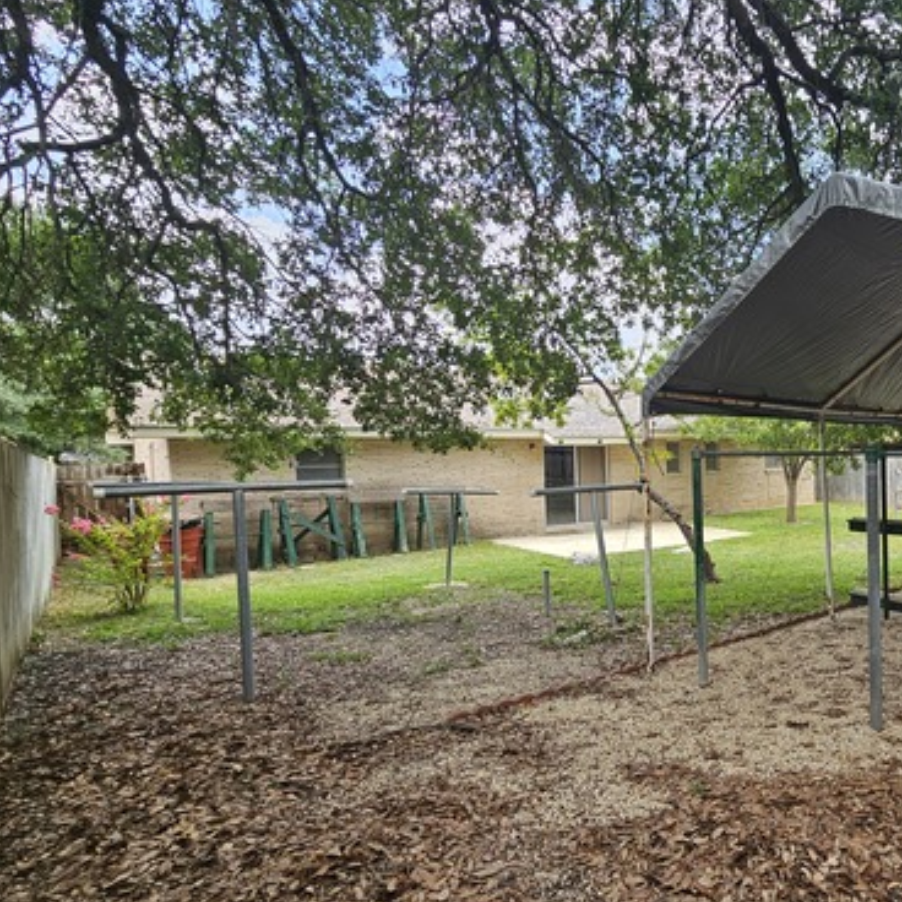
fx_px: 590
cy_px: 495
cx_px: 738
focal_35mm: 20
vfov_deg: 74.6
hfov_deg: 66.9
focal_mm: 2.2
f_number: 2.2
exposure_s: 1/255
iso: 50
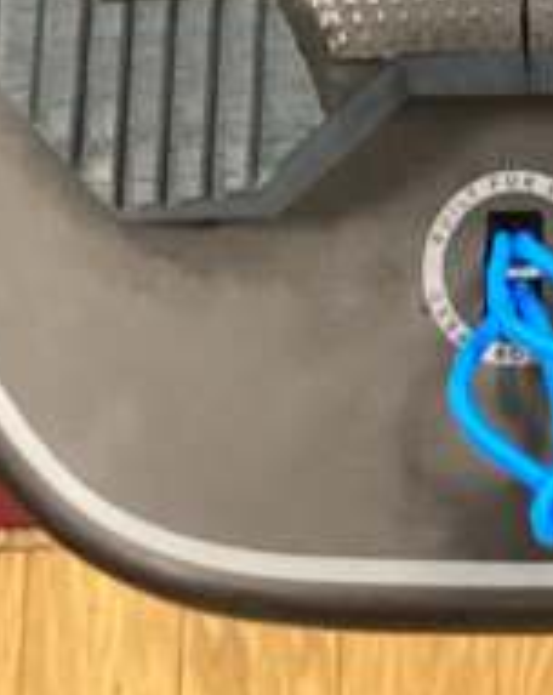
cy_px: -662
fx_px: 2607
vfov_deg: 13.2
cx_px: 597
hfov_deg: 11.9
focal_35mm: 127
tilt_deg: -62.5
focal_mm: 3.3
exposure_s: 1/50
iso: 320
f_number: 2.4
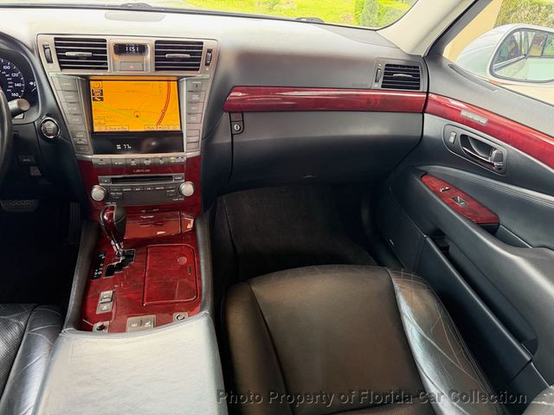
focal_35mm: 24
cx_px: 277
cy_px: 208
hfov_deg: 71.6
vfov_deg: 56.8
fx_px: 384
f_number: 1.78
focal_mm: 6.76
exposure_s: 1/60
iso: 500
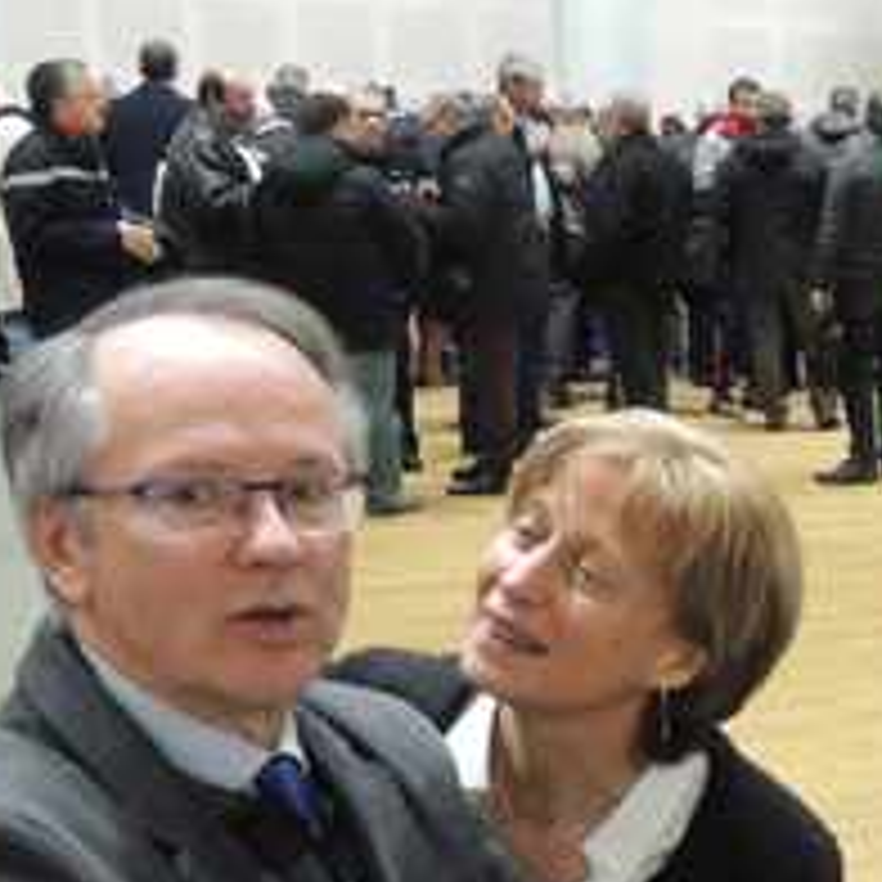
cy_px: 684
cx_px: 1294
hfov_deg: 20.7
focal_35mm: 72
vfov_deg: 23.7
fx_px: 2076
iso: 400
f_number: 3
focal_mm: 4.3
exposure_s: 1/13
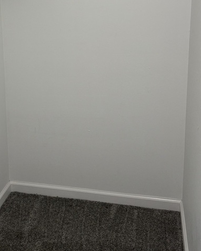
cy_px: 61
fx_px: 394
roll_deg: +1.6
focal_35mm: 53
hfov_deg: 28.2
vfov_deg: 34.6
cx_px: 49
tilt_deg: -12.0
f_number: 1.78
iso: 200
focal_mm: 6.76
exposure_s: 1/60
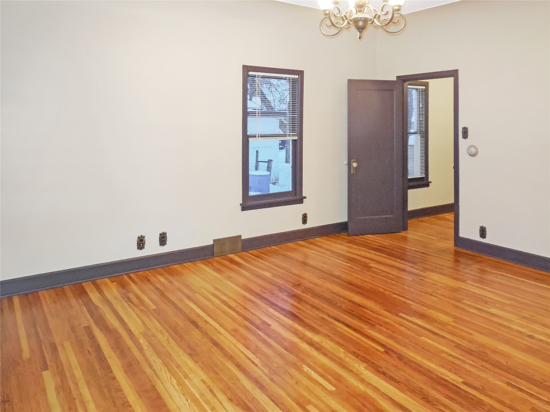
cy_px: 206
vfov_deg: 54.9
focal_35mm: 25
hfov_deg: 69.4
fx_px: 397
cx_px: 275
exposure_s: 1/25
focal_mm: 4.5
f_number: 3.1
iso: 450
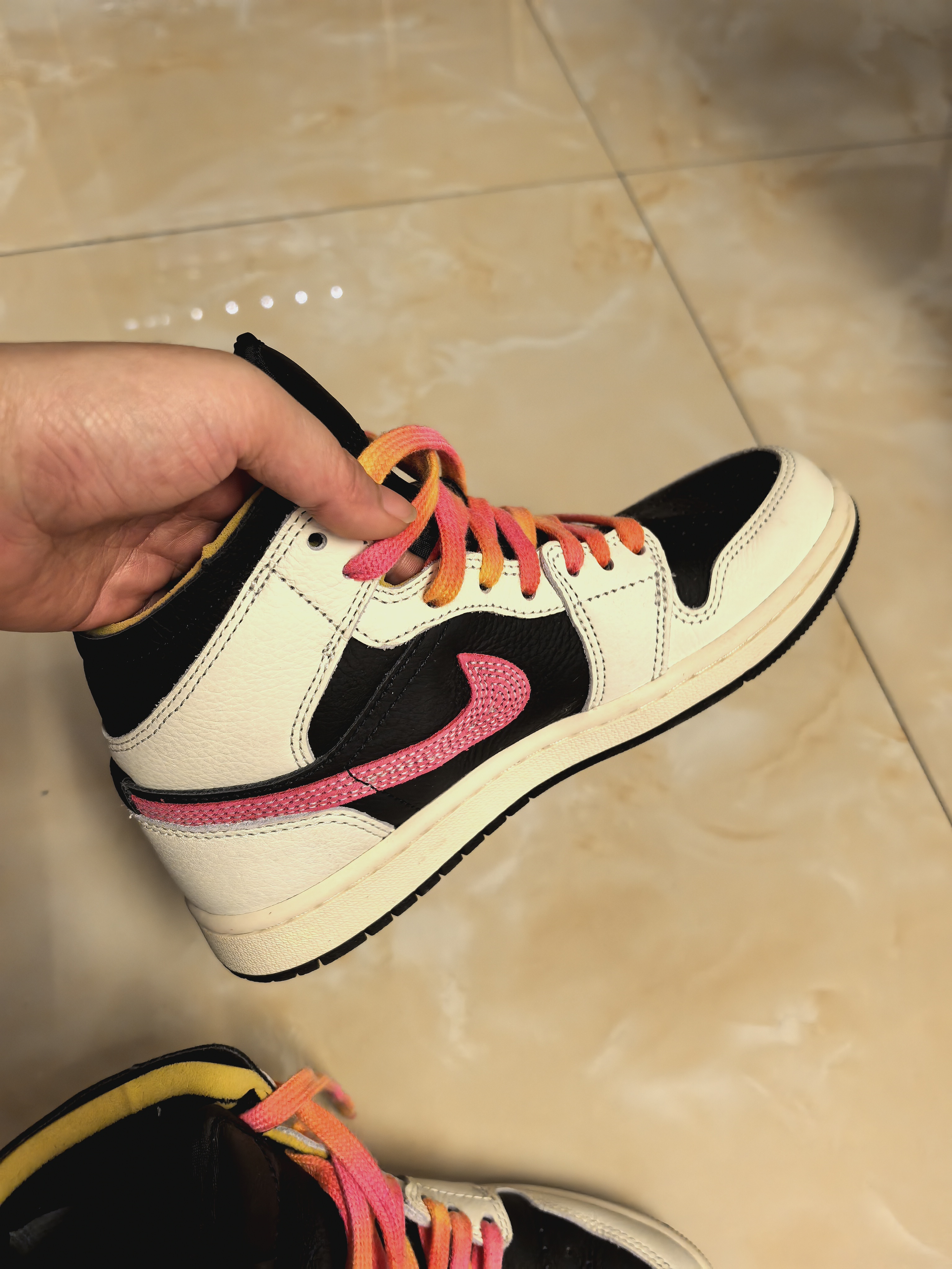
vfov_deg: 65.3
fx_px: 990
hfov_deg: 51.4
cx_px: 476
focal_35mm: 27
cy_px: 634
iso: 500
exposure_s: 1/33.5
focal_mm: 6.98
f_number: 2
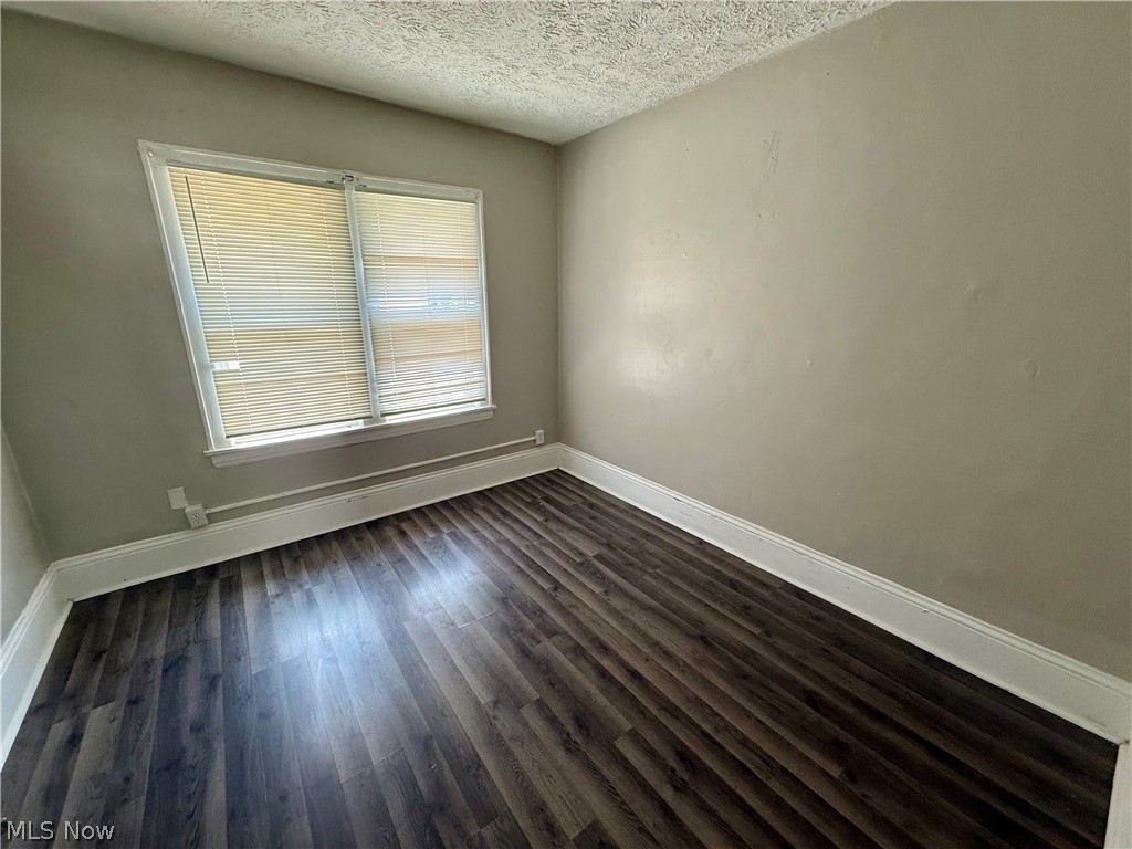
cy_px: 424
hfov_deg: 102.1
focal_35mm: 14
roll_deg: +0.2
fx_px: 458
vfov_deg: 85.7
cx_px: 566
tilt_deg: -14.1
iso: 160
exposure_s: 1/99
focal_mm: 2.22
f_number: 2.2
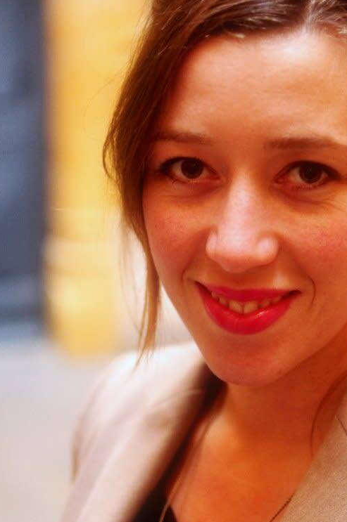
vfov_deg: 24.0
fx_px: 1230
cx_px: 221
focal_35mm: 85
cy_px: 319
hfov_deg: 16.0
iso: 640
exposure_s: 1/80
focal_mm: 35
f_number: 1.8
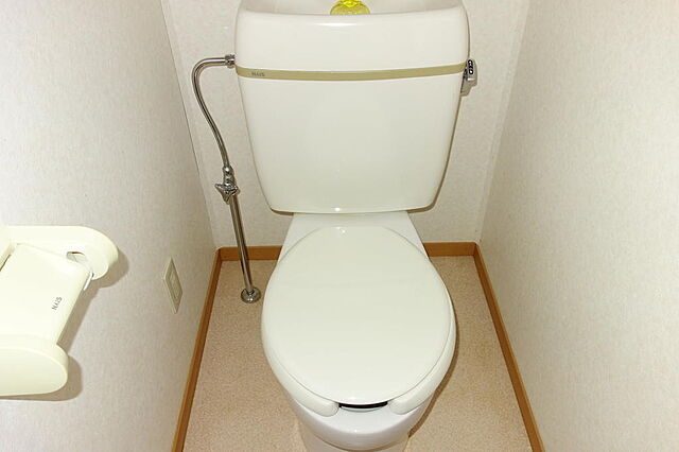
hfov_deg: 65.5
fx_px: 528
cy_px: 226
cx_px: 340
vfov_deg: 46.4
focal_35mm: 28
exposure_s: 1/30
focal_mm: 10.4
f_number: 1.8
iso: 200
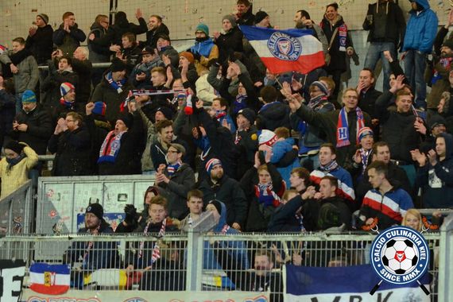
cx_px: 226
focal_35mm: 105
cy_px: 151
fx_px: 1321
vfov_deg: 13.0
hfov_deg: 19.5
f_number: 2.8
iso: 3200
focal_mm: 70
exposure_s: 1/400
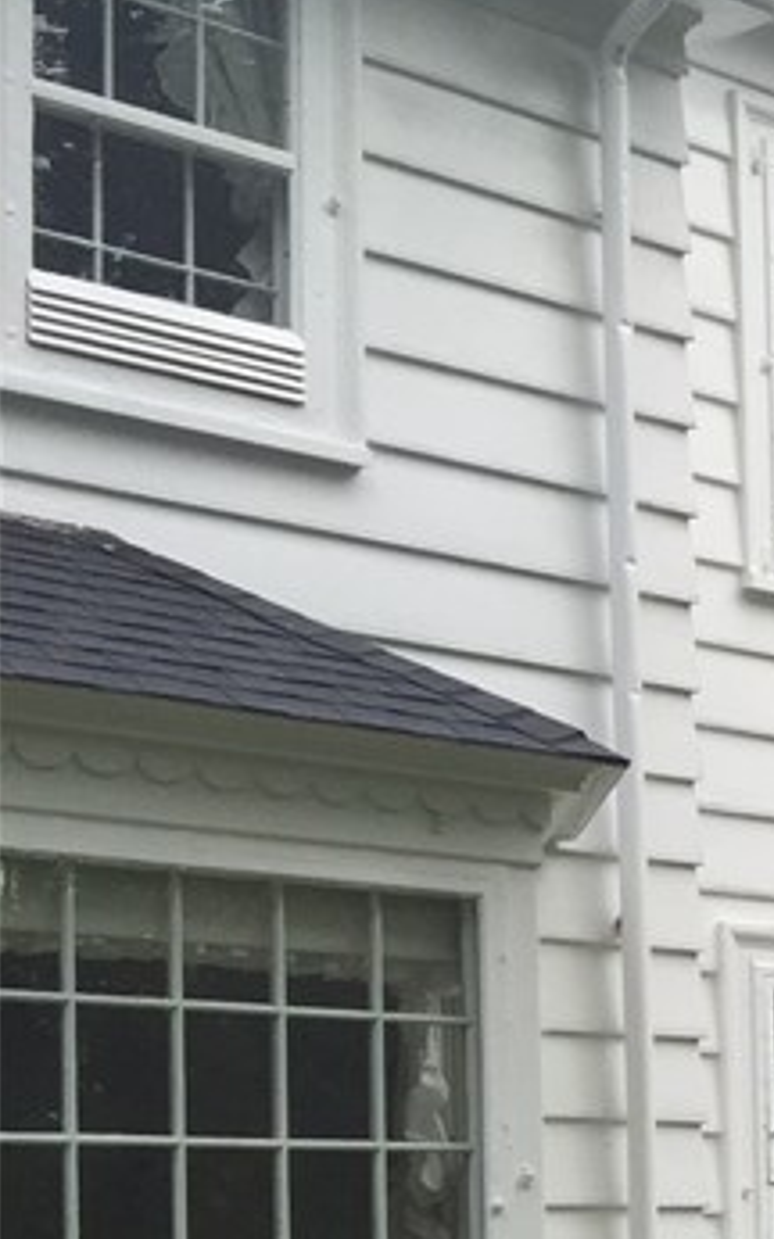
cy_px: 1210
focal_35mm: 91
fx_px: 3074
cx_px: 1831
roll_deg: +1.0
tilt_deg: +1.5
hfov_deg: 11.8
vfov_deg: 22.0
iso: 32
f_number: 2.2
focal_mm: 4.15
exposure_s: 1/920
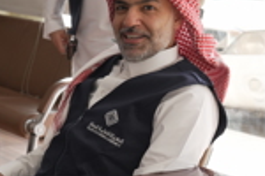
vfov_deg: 10.1
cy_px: 134
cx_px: 11
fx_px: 994
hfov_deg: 15.0
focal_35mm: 135
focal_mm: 45
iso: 640
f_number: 5
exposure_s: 1/250
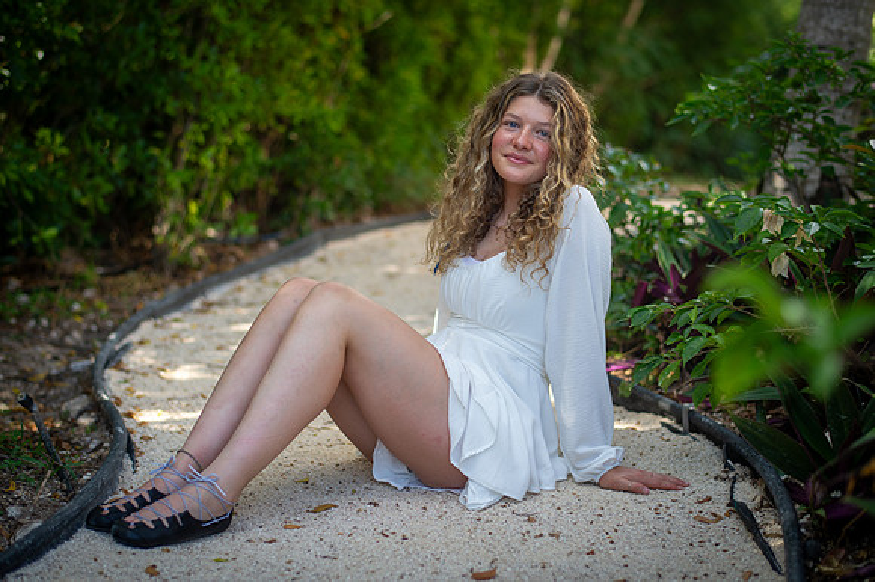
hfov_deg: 34.5
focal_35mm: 58
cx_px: 438
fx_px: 1409
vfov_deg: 23.4
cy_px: 291
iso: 400
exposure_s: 1/640
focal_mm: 58
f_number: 2.2
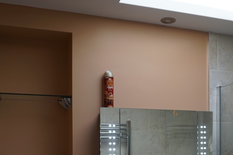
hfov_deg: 39.2
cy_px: 144
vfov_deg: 26.0
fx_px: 324
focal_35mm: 50
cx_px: 152
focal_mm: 16
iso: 400
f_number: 4
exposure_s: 1/160
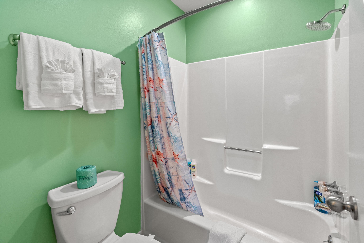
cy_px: 122
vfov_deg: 73.7
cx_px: 182
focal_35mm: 16
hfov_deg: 96.7
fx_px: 162
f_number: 7.1
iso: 320
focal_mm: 16
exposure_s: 1
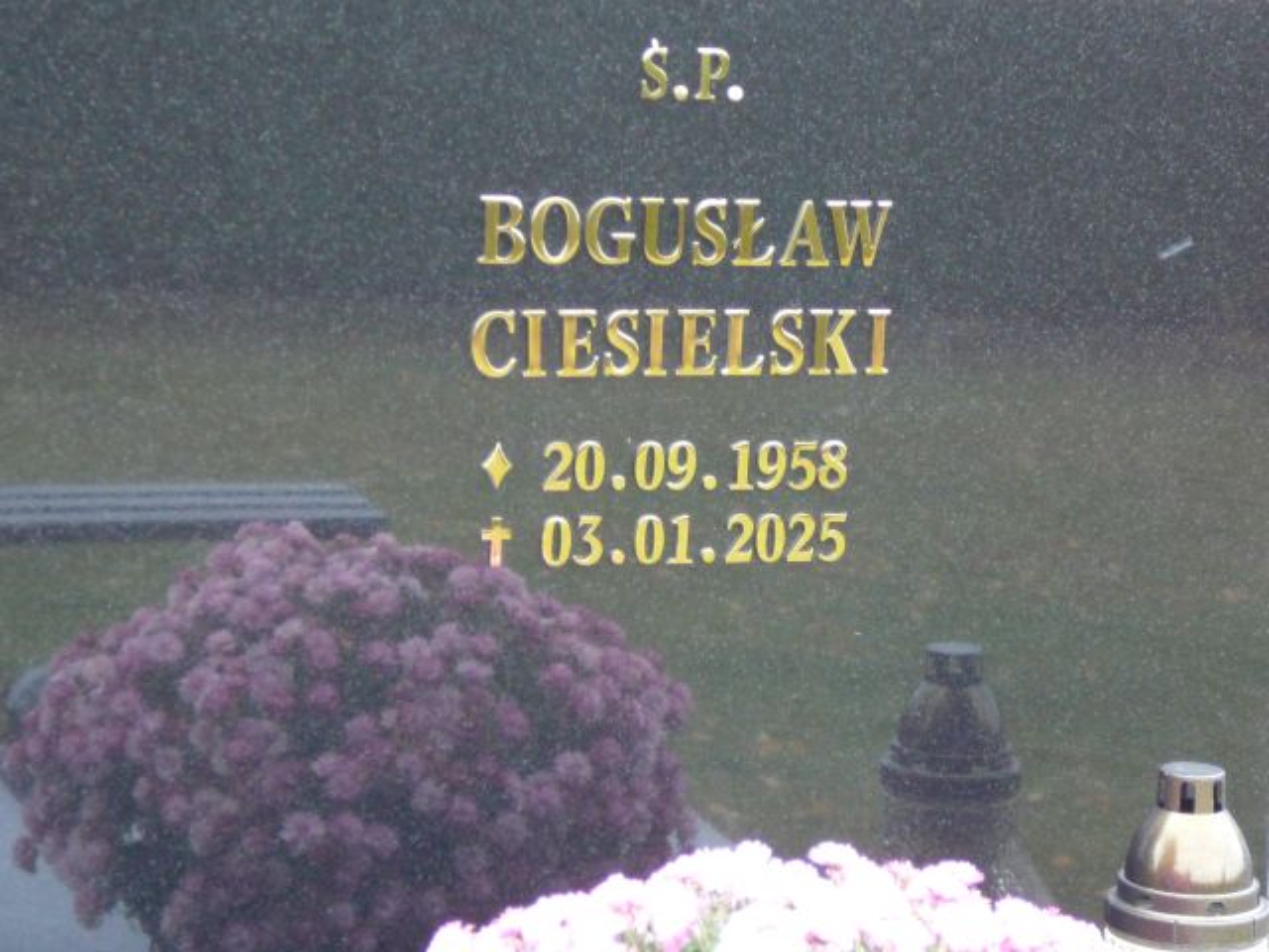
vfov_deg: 15.6
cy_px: 476
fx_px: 3483
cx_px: 634
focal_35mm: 95
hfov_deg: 20.7
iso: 200
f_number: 3.9
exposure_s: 1/30
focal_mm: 14.1
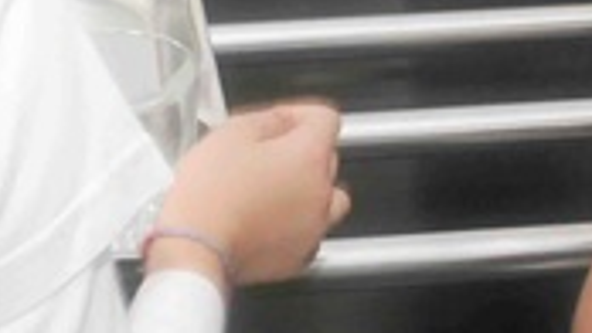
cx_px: 242
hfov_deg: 15.9
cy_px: -27
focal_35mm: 135
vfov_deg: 8.9
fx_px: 2120
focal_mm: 20
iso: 800
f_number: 7.1
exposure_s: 1/60
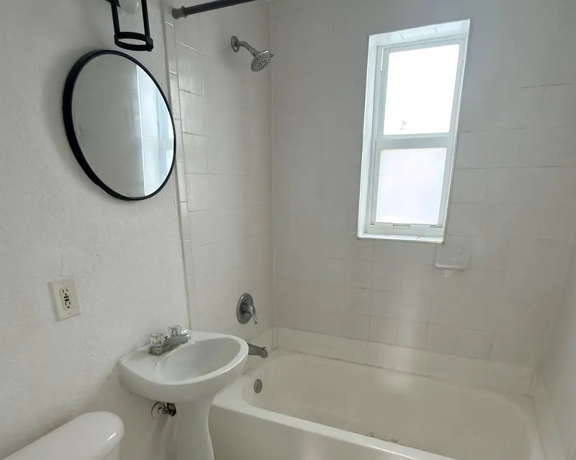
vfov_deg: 59.0
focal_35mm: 23
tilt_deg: -19.4
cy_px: 318
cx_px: 288
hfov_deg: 72.6
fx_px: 392
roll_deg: -0.1
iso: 80
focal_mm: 2.22
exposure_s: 1/30
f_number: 2.2
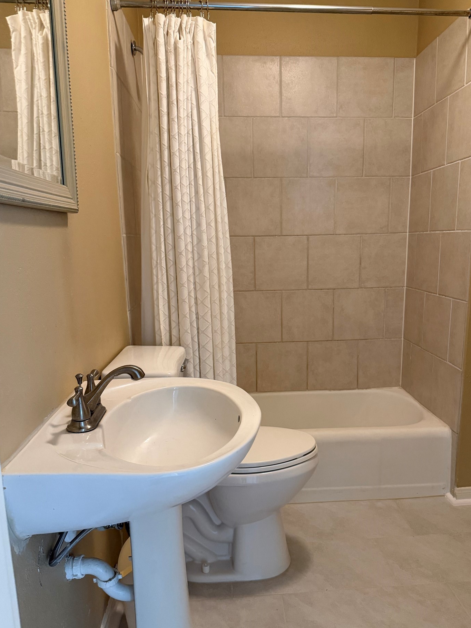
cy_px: 336
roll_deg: +1.1
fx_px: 490
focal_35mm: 27
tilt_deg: -10.6
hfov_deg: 51.3
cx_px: 262
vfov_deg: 65.2
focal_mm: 6.76
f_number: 1.78
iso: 400
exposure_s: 1/60
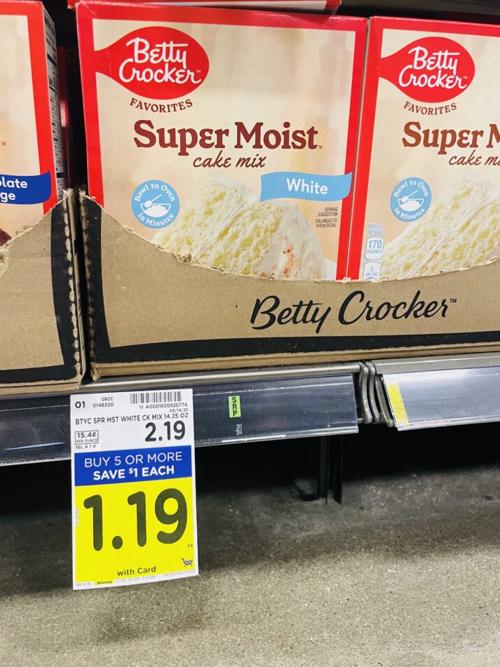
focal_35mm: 28
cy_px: 332
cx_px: 235
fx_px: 539
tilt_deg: -17.0
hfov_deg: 49.7
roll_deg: -0.3
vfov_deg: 63.5
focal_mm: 4.2
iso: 125
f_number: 1.6
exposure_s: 1/60
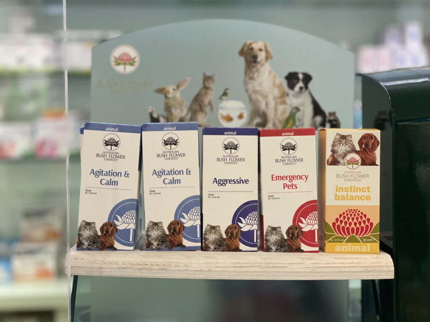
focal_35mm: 52
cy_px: 161
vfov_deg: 28.0
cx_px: 215
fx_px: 646
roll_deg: +0.6
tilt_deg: -1.2
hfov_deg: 36.8
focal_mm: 6
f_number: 2
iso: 160
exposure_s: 1/33
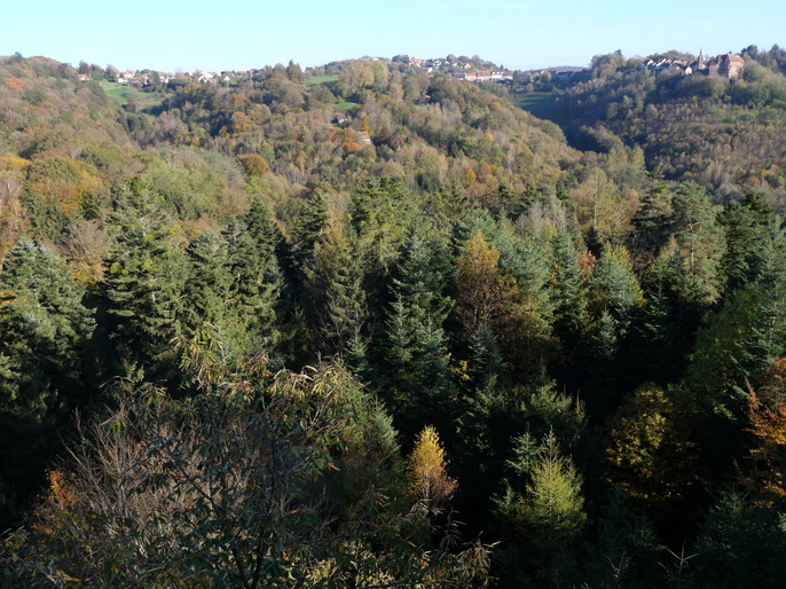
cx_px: 443
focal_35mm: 28
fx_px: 636
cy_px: 296
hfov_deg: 63.2
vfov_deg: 49.7
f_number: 6.3
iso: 200
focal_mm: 12
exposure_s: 1/320
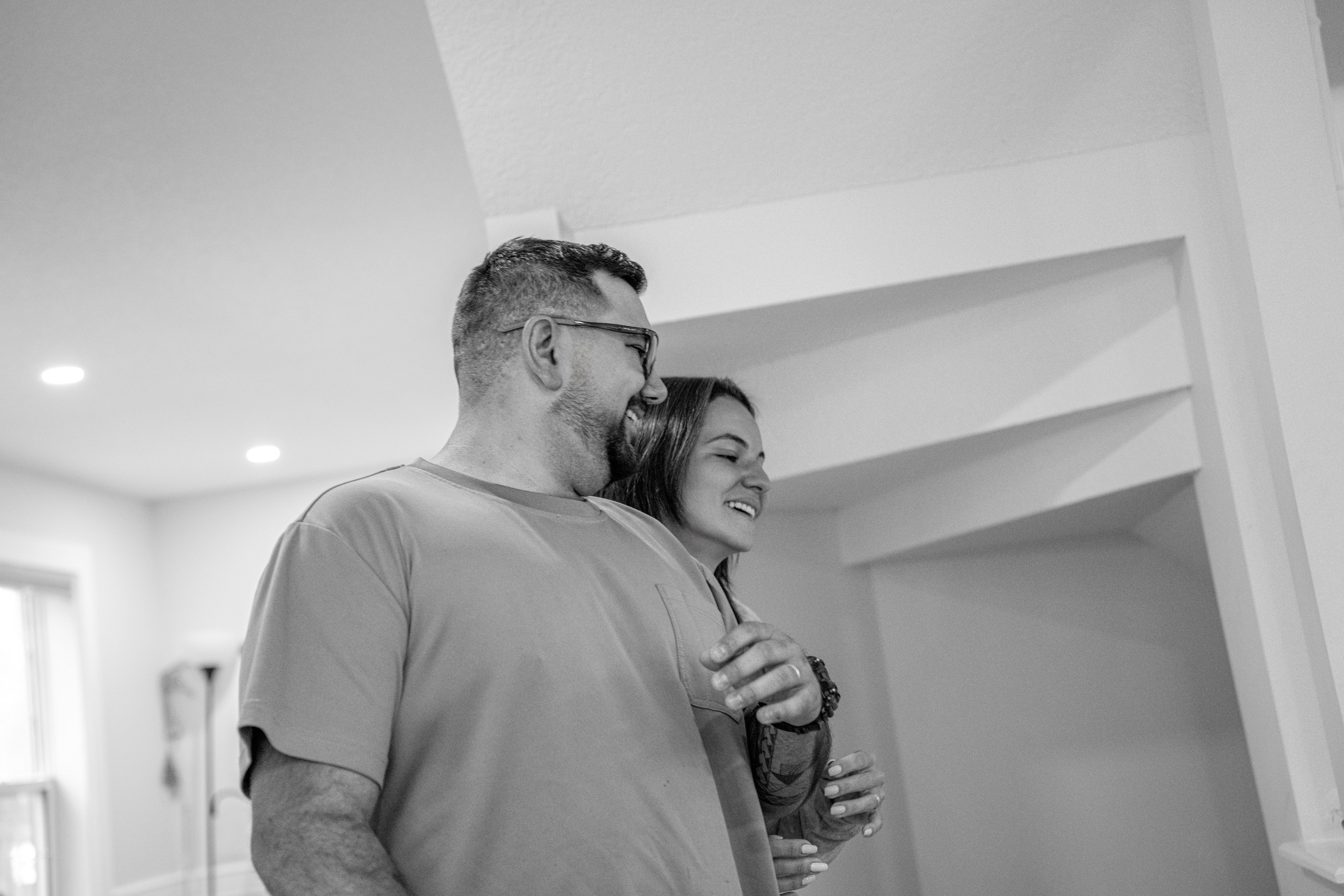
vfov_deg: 27.5
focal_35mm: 49
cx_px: 672
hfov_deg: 40.3
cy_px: 448
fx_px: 1829
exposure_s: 1/160
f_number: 2.8
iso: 2000
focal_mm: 49
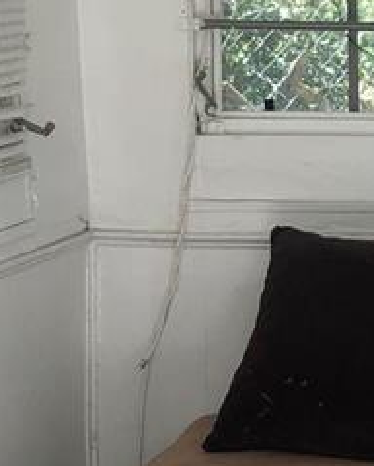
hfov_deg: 10.9
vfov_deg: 14.0
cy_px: 343
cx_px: 557
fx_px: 1891
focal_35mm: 137
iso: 40
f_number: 1.8
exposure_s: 1/120
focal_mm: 3.99
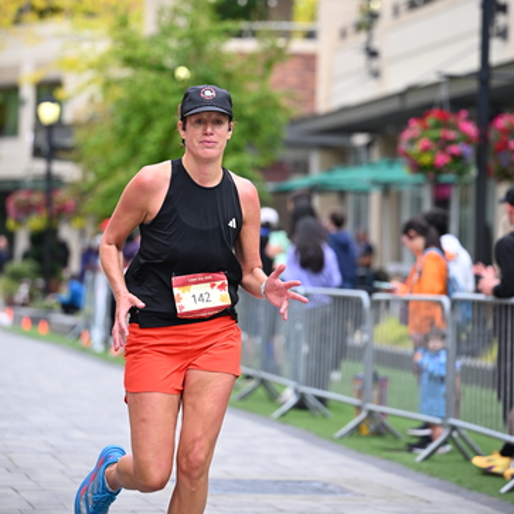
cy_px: 187
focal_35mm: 148
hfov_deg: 11.8
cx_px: 258
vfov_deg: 11.8
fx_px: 2486
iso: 640
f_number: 2.8
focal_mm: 115
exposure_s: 1/1600
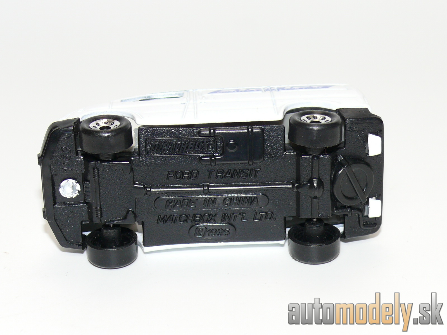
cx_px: 224
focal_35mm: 97
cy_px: 168
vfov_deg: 15.2
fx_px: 1253
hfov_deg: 20.2
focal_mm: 13.2
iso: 100
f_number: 4
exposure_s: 1/30
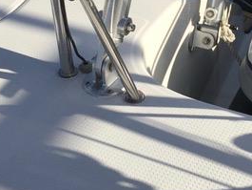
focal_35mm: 70
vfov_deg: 20.7
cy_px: 28
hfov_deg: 27.6
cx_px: 168
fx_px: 510
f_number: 2.2
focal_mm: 4.15
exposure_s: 1/3300
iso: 32
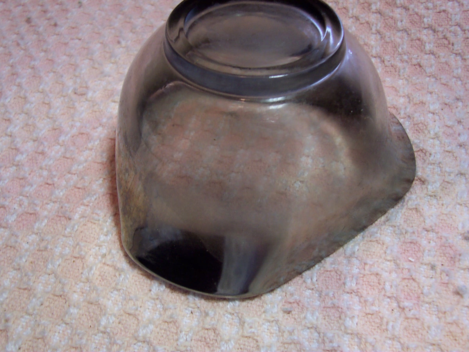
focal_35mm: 37
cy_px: 176
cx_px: 234
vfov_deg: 38.7
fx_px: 501
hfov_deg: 50.1
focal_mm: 5.6
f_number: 2.8
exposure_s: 1/45
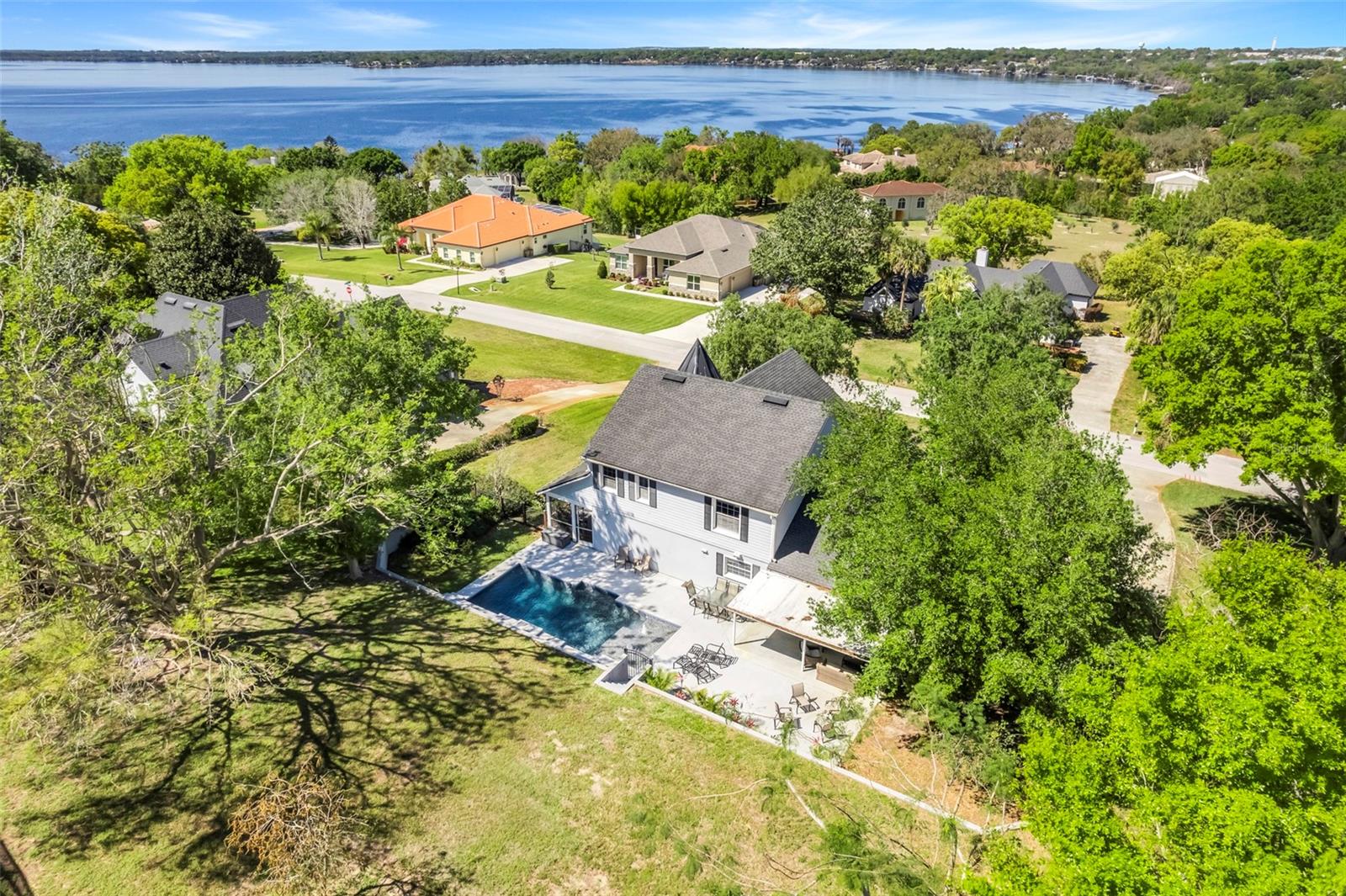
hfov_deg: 78.6
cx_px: 673
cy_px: 448
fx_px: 822
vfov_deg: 57.2
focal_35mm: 22
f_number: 2.8
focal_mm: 8.38
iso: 110
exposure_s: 1/320
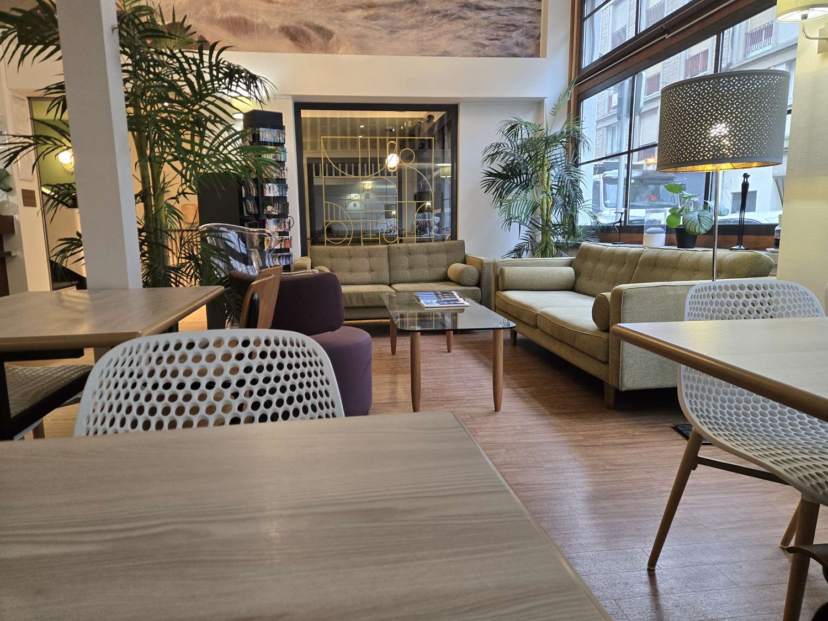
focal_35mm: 23
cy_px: 310
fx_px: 550
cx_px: 414
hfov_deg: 73.9
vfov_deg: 58.9
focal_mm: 5.4
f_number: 1.8
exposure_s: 1/100
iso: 250
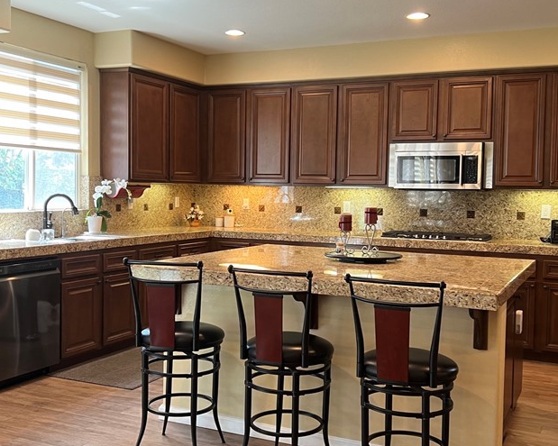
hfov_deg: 43.8
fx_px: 694
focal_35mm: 42
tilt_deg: -1.9
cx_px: 279
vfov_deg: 35.7
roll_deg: -0.7
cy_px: 220
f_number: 1.5
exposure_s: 1/60
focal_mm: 5.7
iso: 80
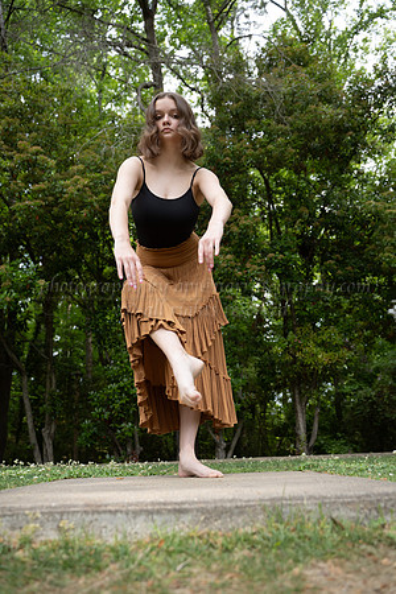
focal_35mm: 28
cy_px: 297
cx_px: 198
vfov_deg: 65.5
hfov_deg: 46.4
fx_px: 462
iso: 200
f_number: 3.2
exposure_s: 1/500
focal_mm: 28
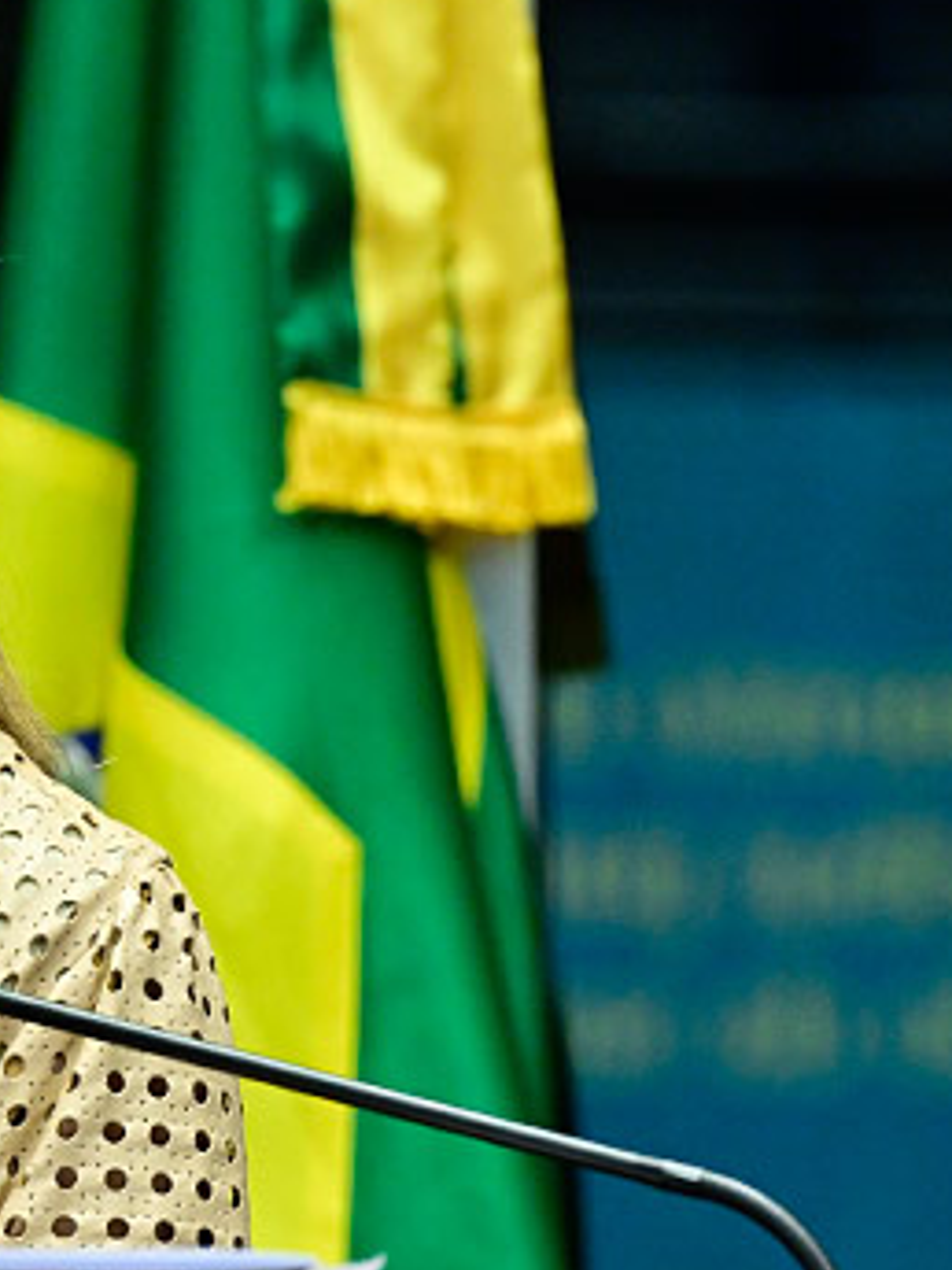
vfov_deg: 4.1
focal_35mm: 480
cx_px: -299
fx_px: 17601
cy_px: 436
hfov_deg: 3.1
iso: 4000
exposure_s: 1/60
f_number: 5.6
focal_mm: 200
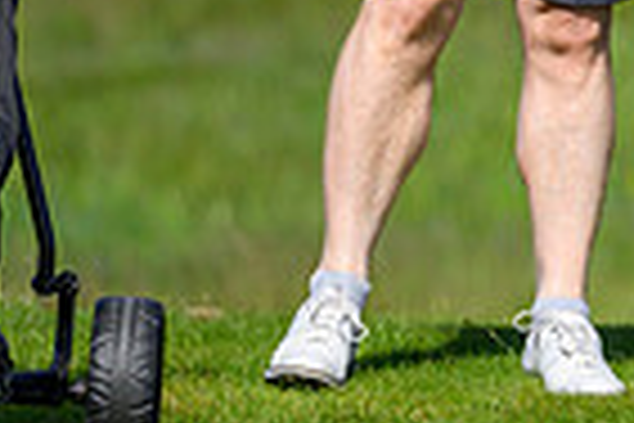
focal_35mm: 1646
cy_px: -277
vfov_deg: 0.8
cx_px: 1228
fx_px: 28986
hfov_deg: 1.3
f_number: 4.5
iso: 500
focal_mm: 400
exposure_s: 1/4000
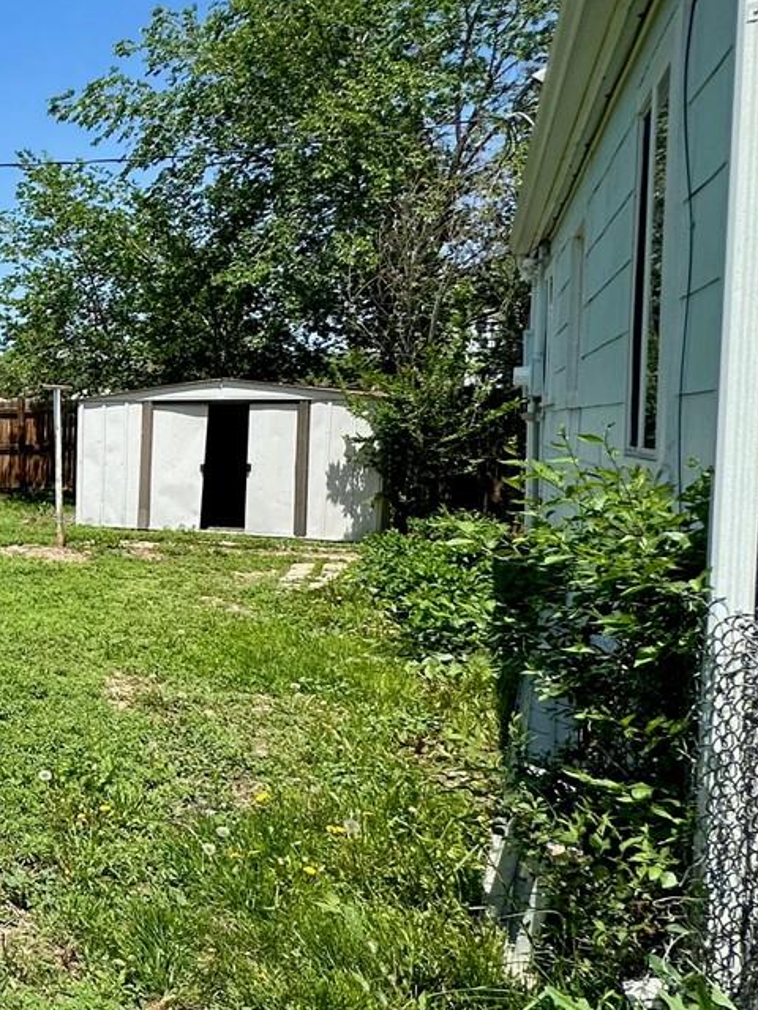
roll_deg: -0.2
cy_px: 452
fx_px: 1022
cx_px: -433
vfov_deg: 52.5
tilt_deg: -1.9
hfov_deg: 26.4
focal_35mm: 35
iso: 40
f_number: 2.2
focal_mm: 2.22
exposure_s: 1/1473
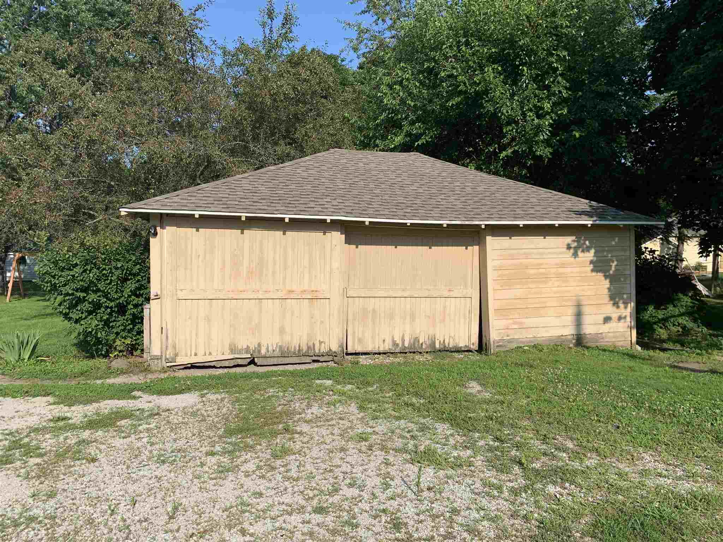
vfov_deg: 53.1
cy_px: 271
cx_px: 362
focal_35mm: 26
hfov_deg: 67.3
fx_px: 543
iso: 25
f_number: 1.8
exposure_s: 1/2481
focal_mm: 4.25
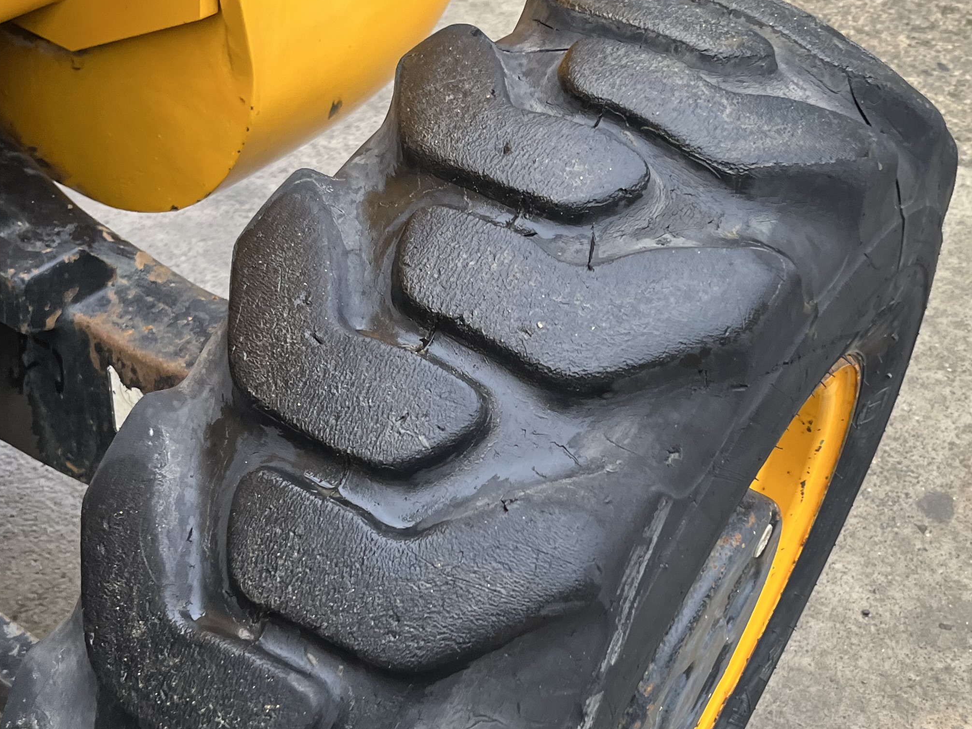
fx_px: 1460
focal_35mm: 52
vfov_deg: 27.9
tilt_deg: -50.3
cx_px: 571
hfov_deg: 36.7
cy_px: 475
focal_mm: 5.1
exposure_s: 1/121
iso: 125
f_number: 1.6
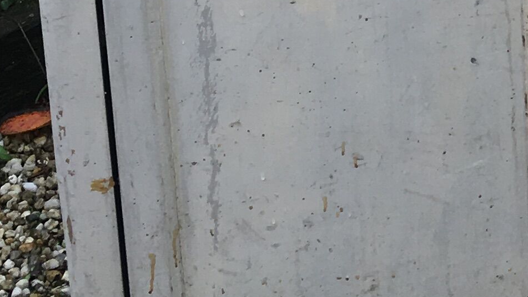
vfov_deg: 8.1
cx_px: 577
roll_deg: +2.4
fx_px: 1876
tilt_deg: -19.7
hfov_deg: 15.6
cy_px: -496
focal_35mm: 134
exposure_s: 1/353
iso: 25
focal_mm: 4.15
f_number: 2.2
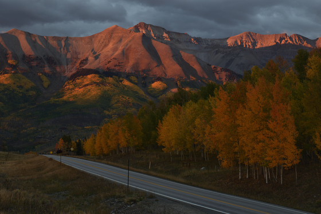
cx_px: 160
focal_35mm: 84
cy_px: 107
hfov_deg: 24.2
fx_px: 749
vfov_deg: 16.3
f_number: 11
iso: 100
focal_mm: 56
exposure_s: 1/4
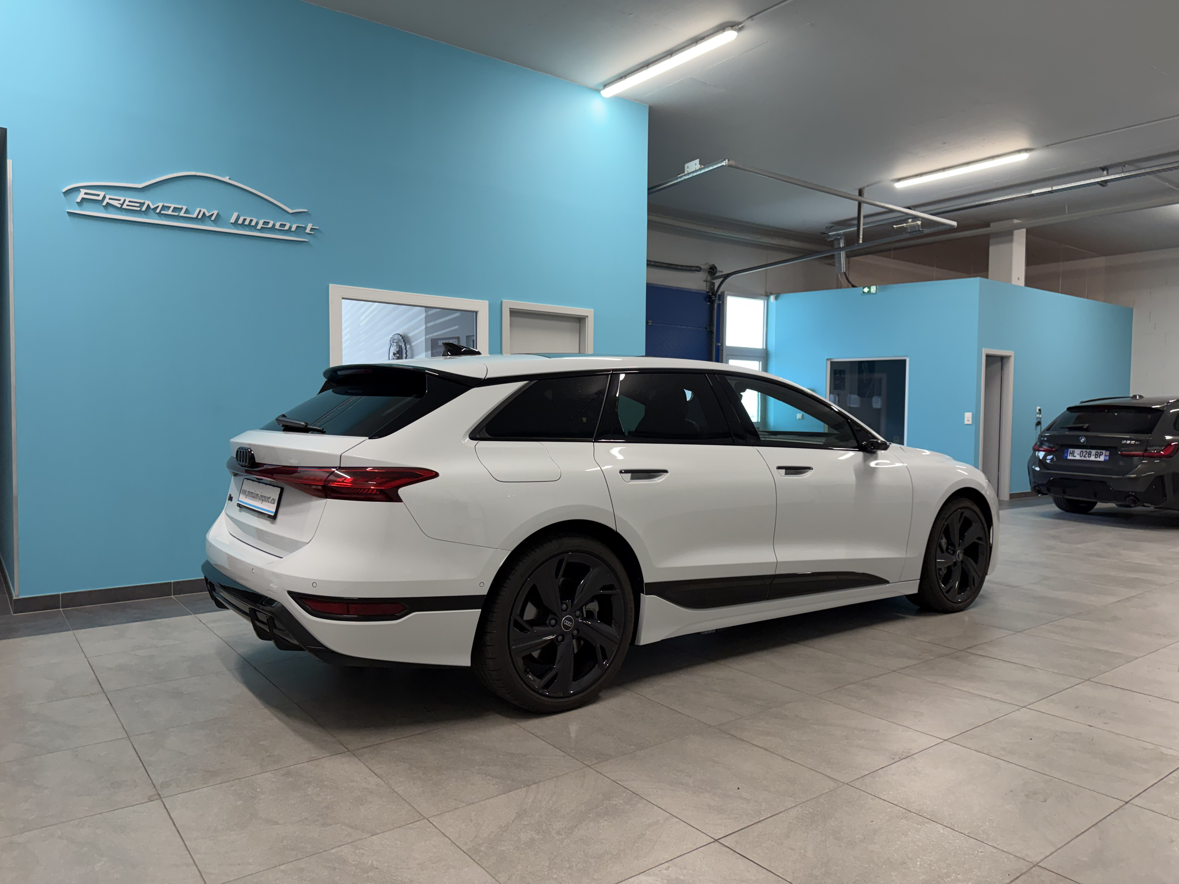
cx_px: 590
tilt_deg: -2.2
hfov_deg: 71.6
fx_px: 817
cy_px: 442
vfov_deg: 56.8
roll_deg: -0.1
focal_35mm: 24
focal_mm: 6.76
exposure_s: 1/100
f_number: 1.78
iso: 200
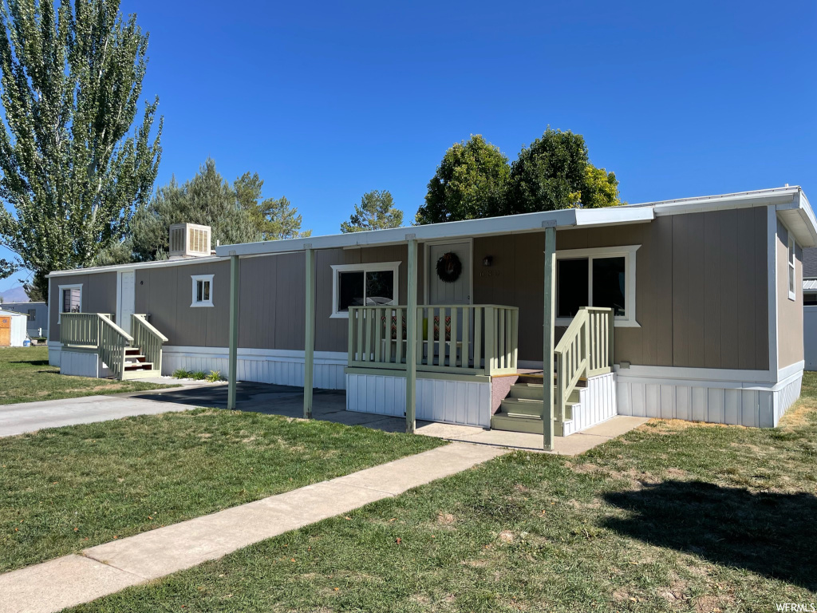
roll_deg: +0.0
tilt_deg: +2.7
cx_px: 408
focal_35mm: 26
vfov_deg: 53.1
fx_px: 614
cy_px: 306
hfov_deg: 67.3
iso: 32
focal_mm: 4.2
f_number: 1.6
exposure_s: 1/2959
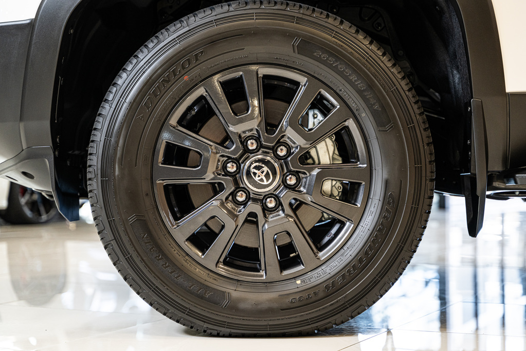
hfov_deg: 29.7
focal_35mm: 68
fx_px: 993
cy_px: 176
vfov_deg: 20.0
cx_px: 263
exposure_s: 1/160
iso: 640
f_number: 3.2
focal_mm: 68
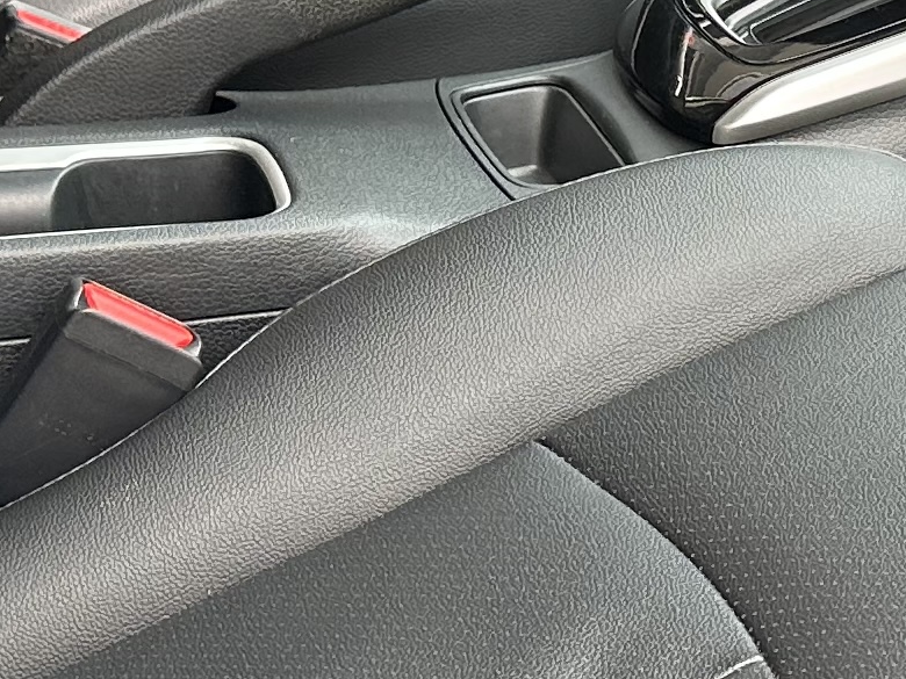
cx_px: 928
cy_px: 28
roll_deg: +0.1
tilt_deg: -20.0
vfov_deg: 11.8
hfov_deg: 15.6
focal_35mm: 124
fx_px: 3245
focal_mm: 6.86
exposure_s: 1/121
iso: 100
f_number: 1.78
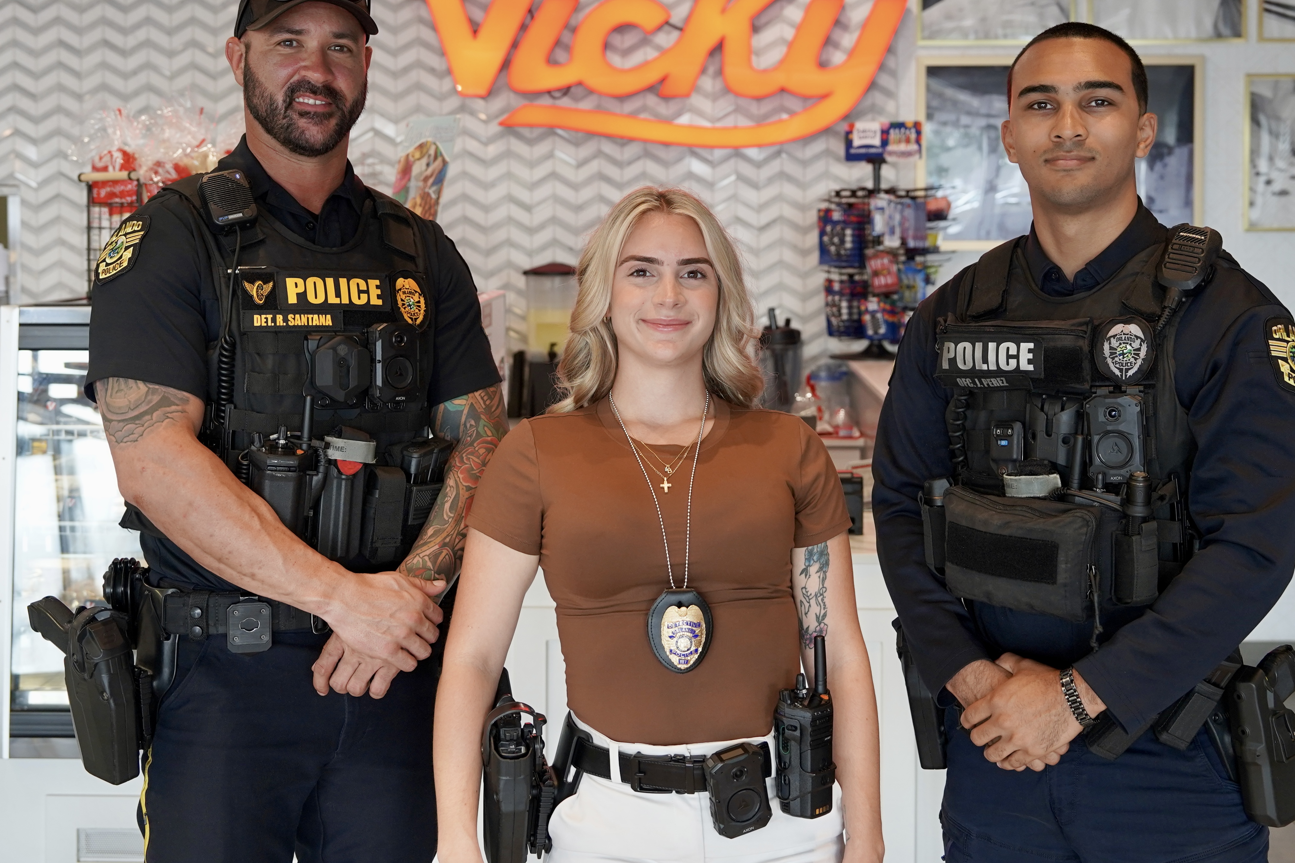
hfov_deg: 41.9
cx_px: 648
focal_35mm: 47
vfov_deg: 28.6
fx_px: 1690
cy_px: 363
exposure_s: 1/160
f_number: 4
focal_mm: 36
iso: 800
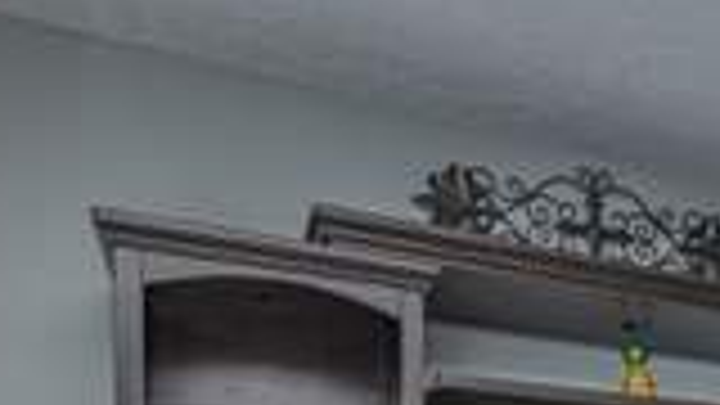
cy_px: 592
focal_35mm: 47
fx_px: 897
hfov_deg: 36.6
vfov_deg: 21.6
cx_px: 801
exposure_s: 1/30
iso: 400
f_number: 10
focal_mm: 10
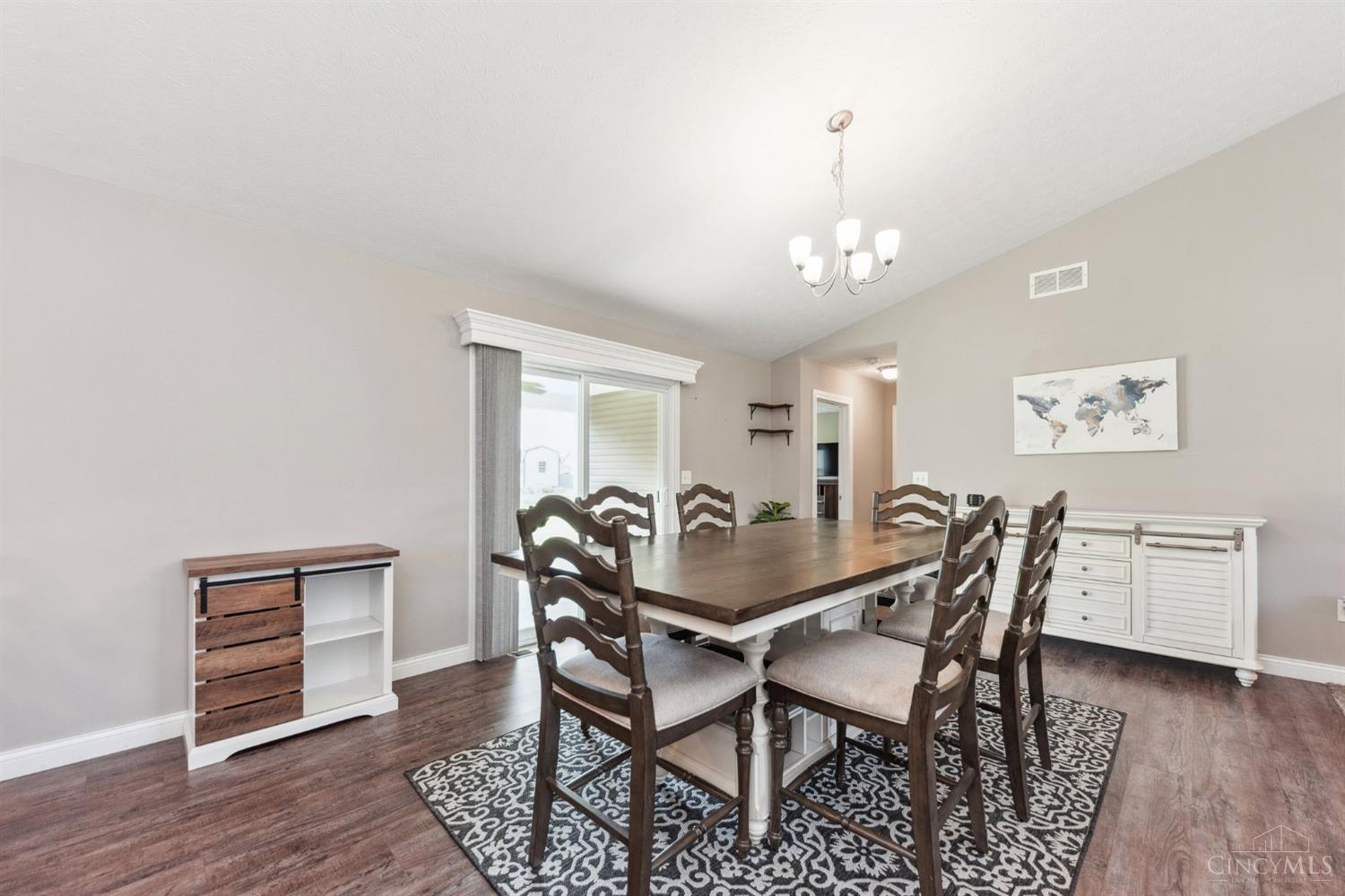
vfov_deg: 81.2
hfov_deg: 104.3
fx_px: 523
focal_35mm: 14
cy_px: 448
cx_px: 672
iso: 1000
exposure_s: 1/160
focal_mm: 14
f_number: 5.6
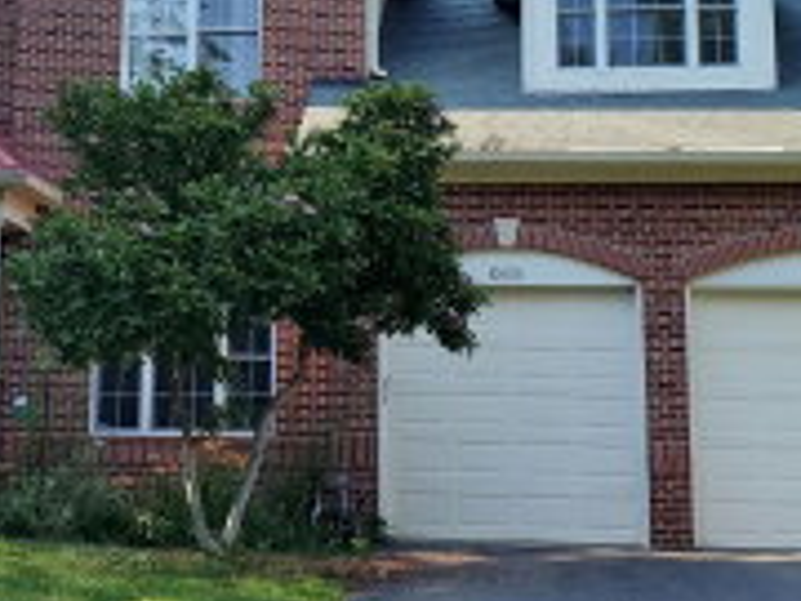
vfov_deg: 19.6
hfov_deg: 26.1
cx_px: 249
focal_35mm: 74
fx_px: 1712
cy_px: 98
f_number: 2.4
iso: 50
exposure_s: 1/726
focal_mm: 4.3
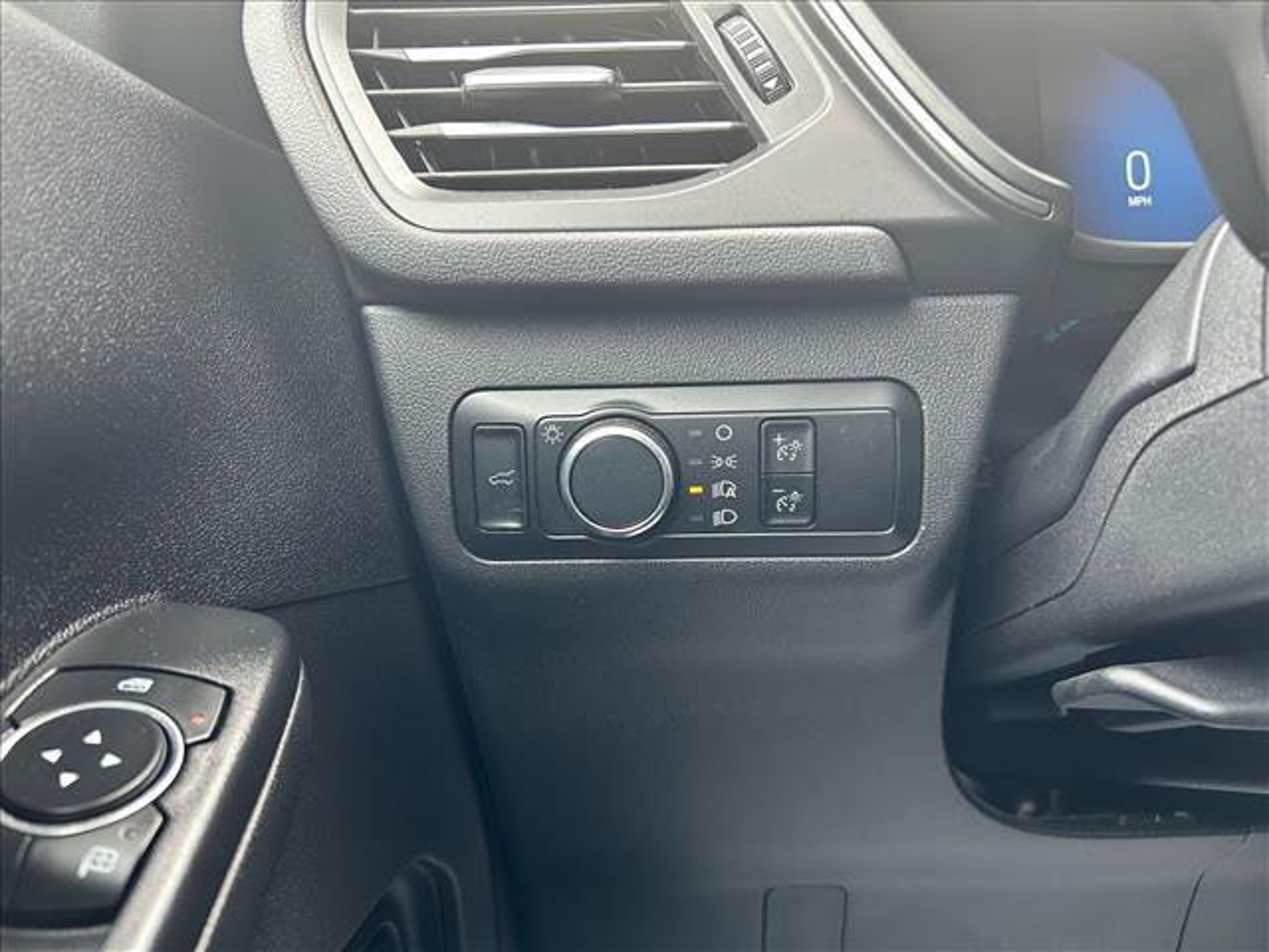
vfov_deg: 53.1
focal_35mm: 26
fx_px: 953
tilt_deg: -7.7
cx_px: 634
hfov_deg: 67.3
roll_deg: -0.3
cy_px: 476
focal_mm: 5.7
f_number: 1.5
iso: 125
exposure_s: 1/121
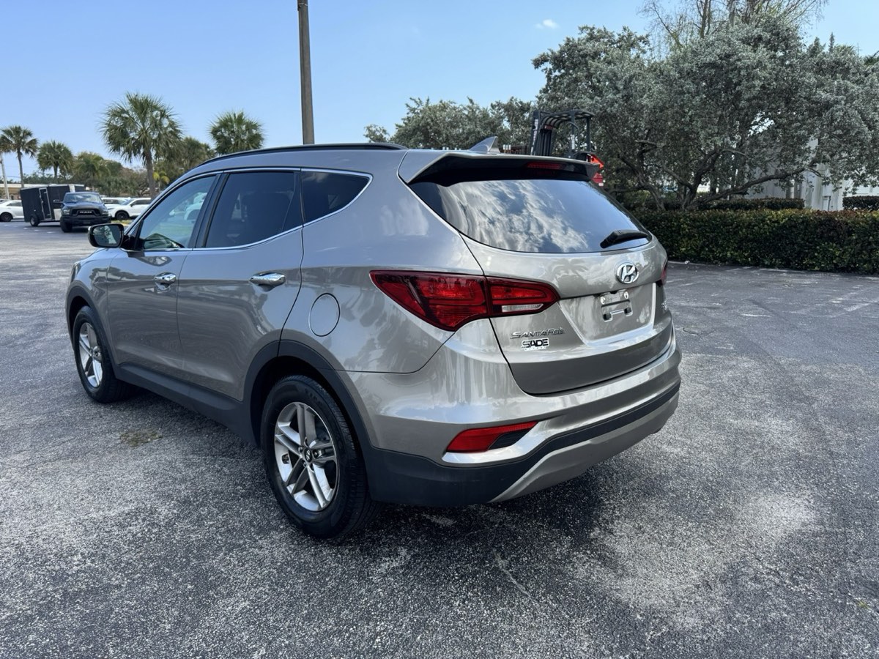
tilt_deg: -11.7
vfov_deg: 56.8
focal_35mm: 24
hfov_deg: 71.6
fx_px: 609
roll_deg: -0.6
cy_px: 330
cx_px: 440
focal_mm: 6.76
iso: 80
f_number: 1.78
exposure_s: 1/1488
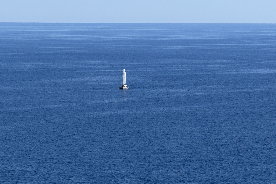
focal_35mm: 209
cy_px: 92
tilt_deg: -3.5
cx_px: 138
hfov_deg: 9.8
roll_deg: -0.4
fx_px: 1602
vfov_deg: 6.6
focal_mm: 16.89
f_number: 2.8
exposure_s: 1/688
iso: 16
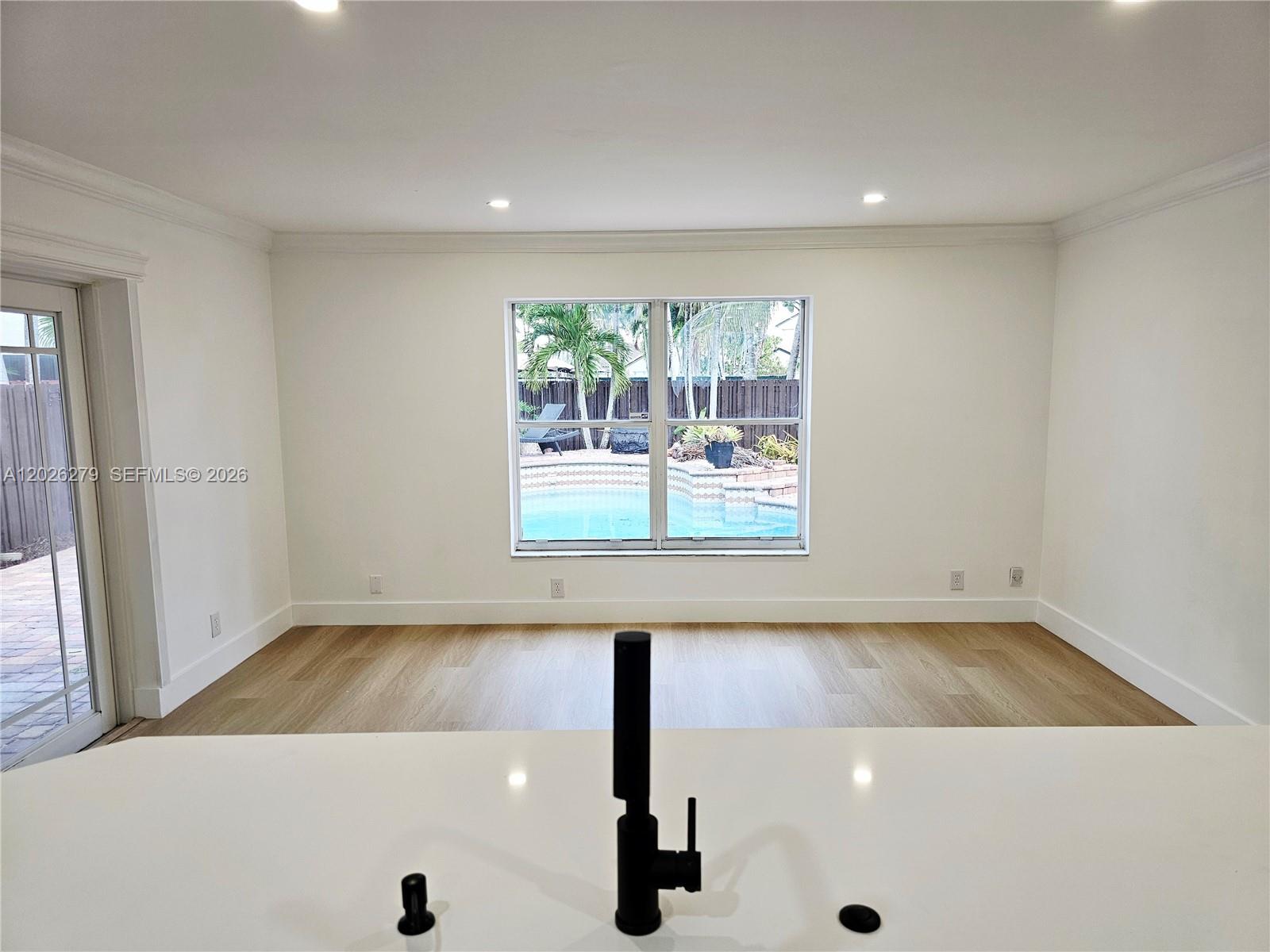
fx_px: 844
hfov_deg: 73.9
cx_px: 635
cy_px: 476
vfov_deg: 58.9
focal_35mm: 23
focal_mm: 6.3
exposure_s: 1/120
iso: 100
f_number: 1.7
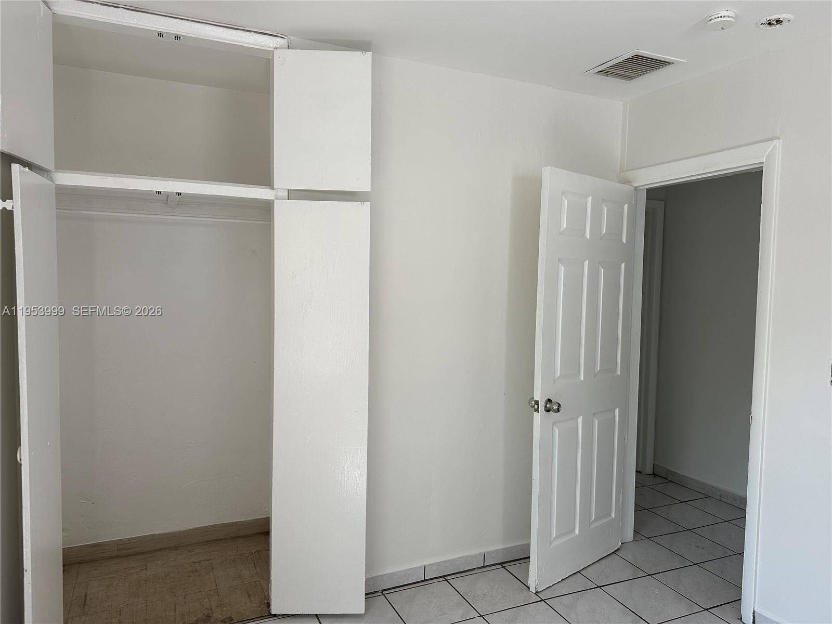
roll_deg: -1.8
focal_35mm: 24
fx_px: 577
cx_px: 416
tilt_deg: -3.6
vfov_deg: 56.8
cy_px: 312
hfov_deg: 71.6
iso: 64
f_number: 1.78
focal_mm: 6.86
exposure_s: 1/171
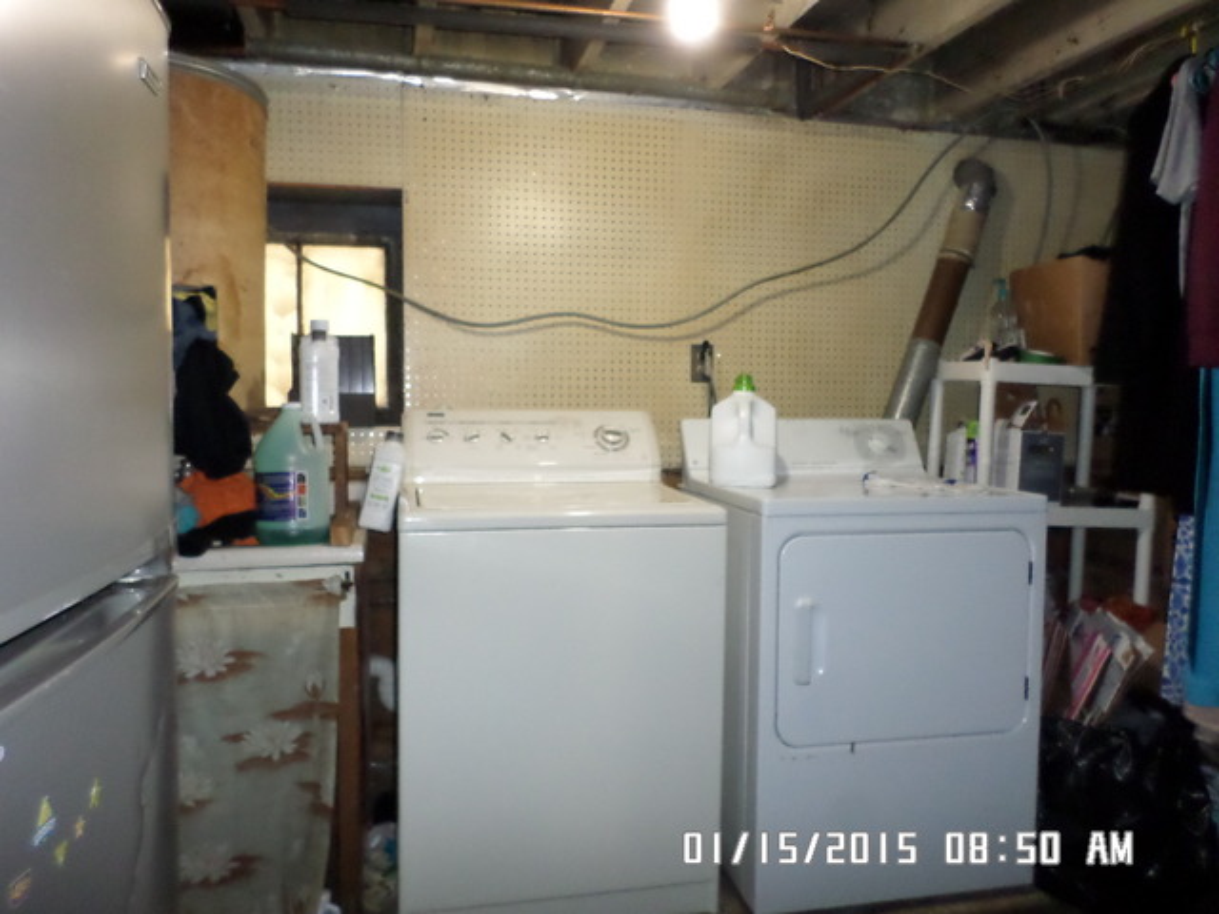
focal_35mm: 25
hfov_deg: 69.4
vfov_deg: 54.9
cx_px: 610
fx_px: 880
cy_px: 457
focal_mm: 4.5
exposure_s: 1/20
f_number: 2.5
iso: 400
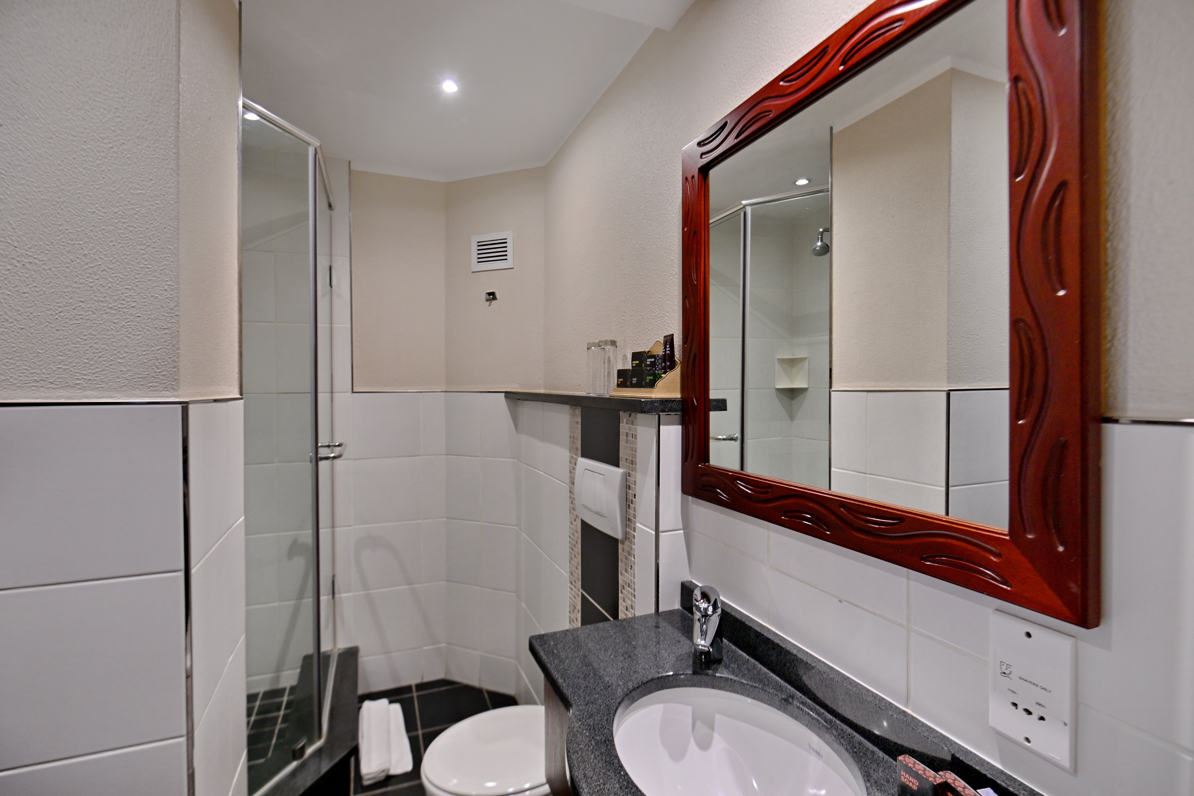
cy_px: 398
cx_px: 597
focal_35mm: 16
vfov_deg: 73.7
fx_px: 531
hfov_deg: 96.7
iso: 200
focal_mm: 16
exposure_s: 1/6
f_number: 4.5
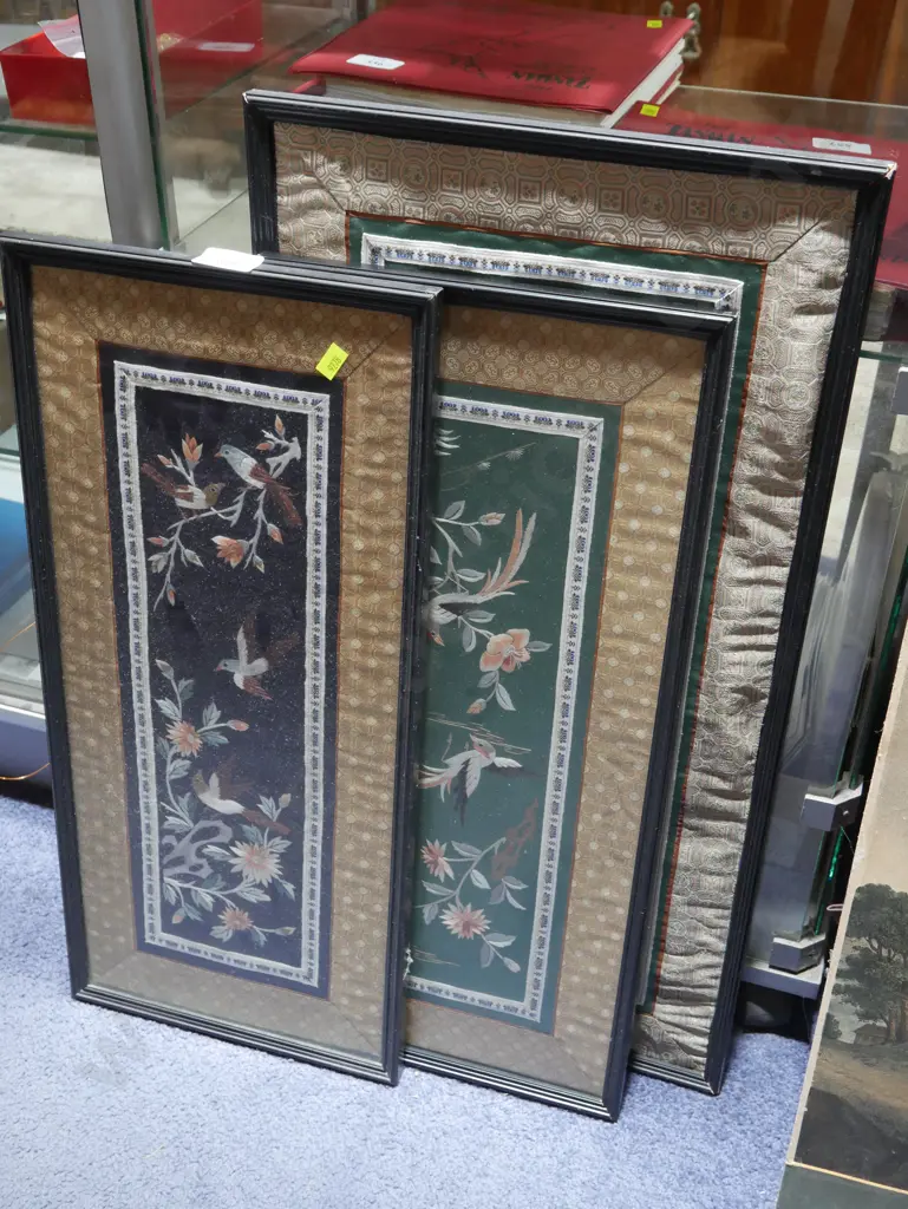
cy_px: 604
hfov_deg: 36.0
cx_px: 454
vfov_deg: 46.8
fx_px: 1398
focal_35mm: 40
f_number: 5
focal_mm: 20
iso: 1250
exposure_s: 1/60
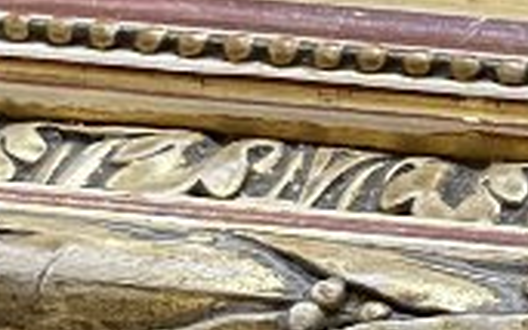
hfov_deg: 9.3
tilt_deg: -68.5
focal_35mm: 193
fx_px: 2778
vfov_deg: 6.8
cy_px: 367
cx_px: 1414
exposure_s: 1/60
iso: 160
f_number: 1.6
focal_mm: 4.2
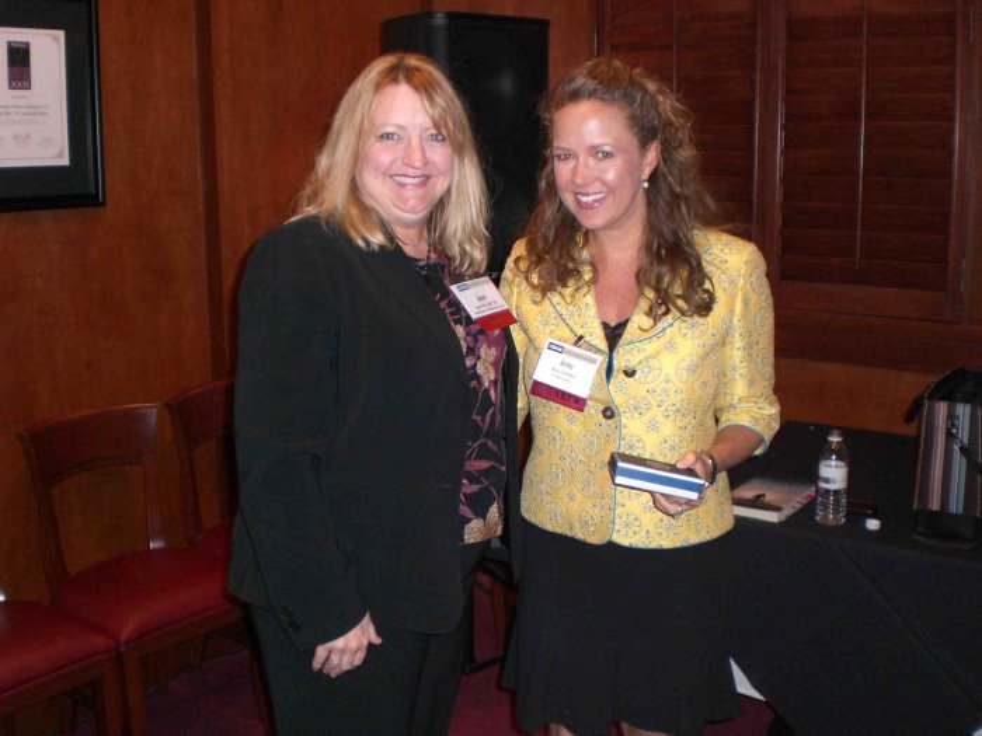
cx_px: 491
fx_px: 1078
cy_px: 368
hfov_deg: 49.0
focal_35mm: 38
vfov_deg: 37.7
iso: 200
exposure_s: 1/60
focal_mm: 6.3
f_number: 3.1
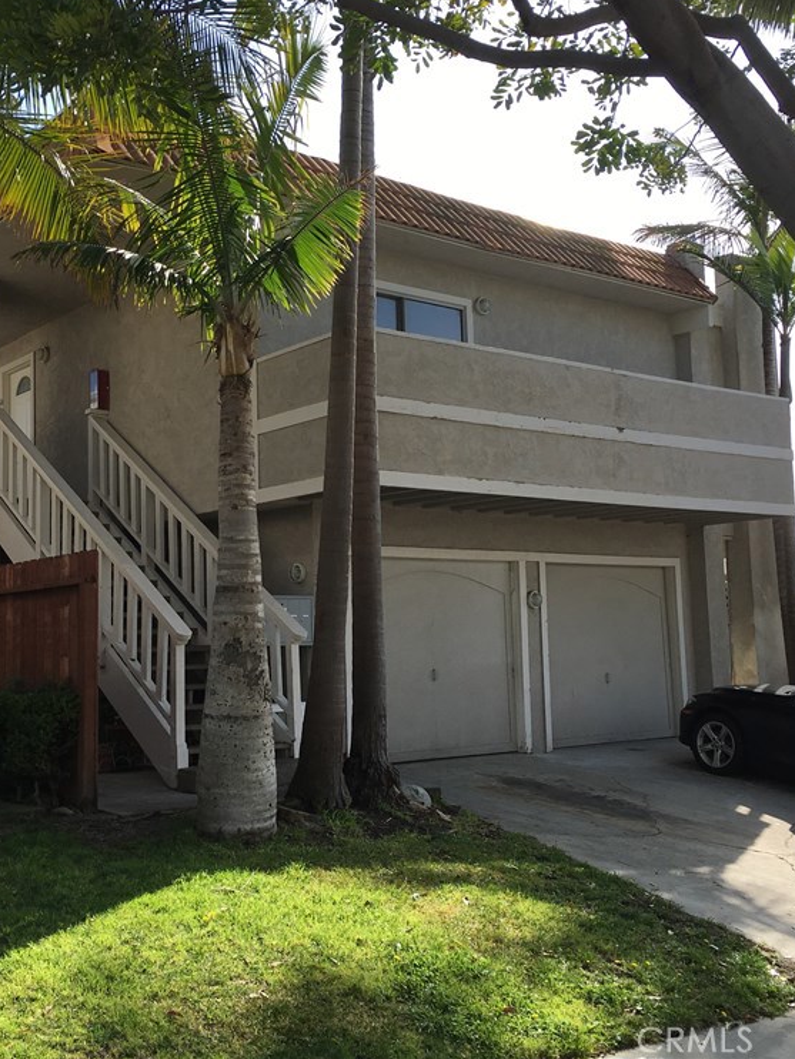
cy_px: 512
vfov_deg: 46.8
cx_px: 355
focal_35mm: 40
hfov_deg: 35.9
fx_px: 1224
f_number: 2.2
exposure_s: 1/950
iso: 25
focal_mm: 4.15
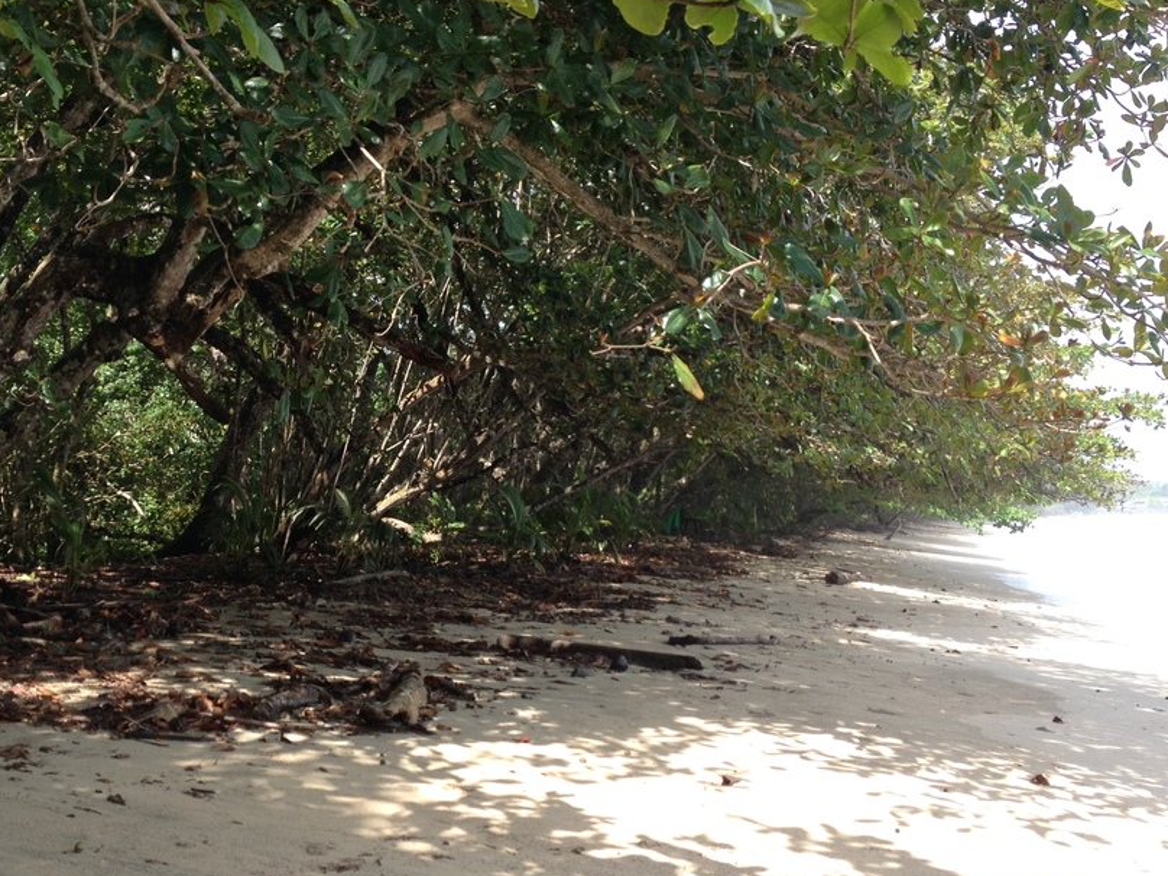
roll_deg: +1.3
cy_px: 506
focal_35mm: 52
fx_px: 1755
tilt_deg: -2.7
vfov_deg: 28.0
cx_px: 392
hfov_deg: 36.5
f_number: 2.4
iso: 50
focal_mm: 4.28
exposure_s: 1/525
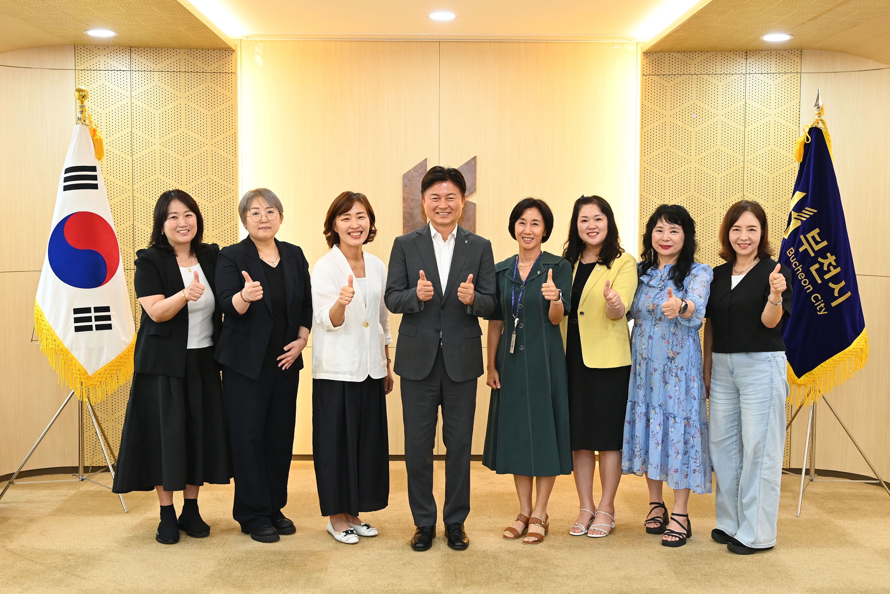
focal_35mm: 38
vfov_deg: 35.1
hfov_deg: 50.7
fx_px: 939
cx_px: 445
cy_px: 297
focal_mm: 38
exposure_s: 1/125
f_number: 6.3
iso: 2500
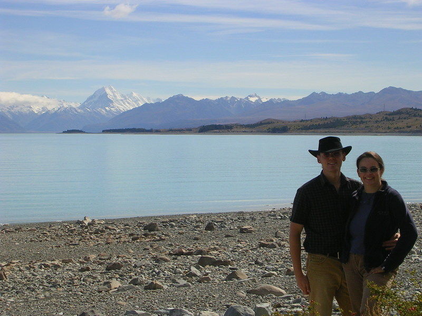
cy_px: 158
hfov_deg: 22.8
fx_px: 1048
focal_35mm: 86
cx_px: 211
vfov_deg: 17.2
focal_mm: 13
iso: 50
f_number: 4.1
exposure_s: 1/976
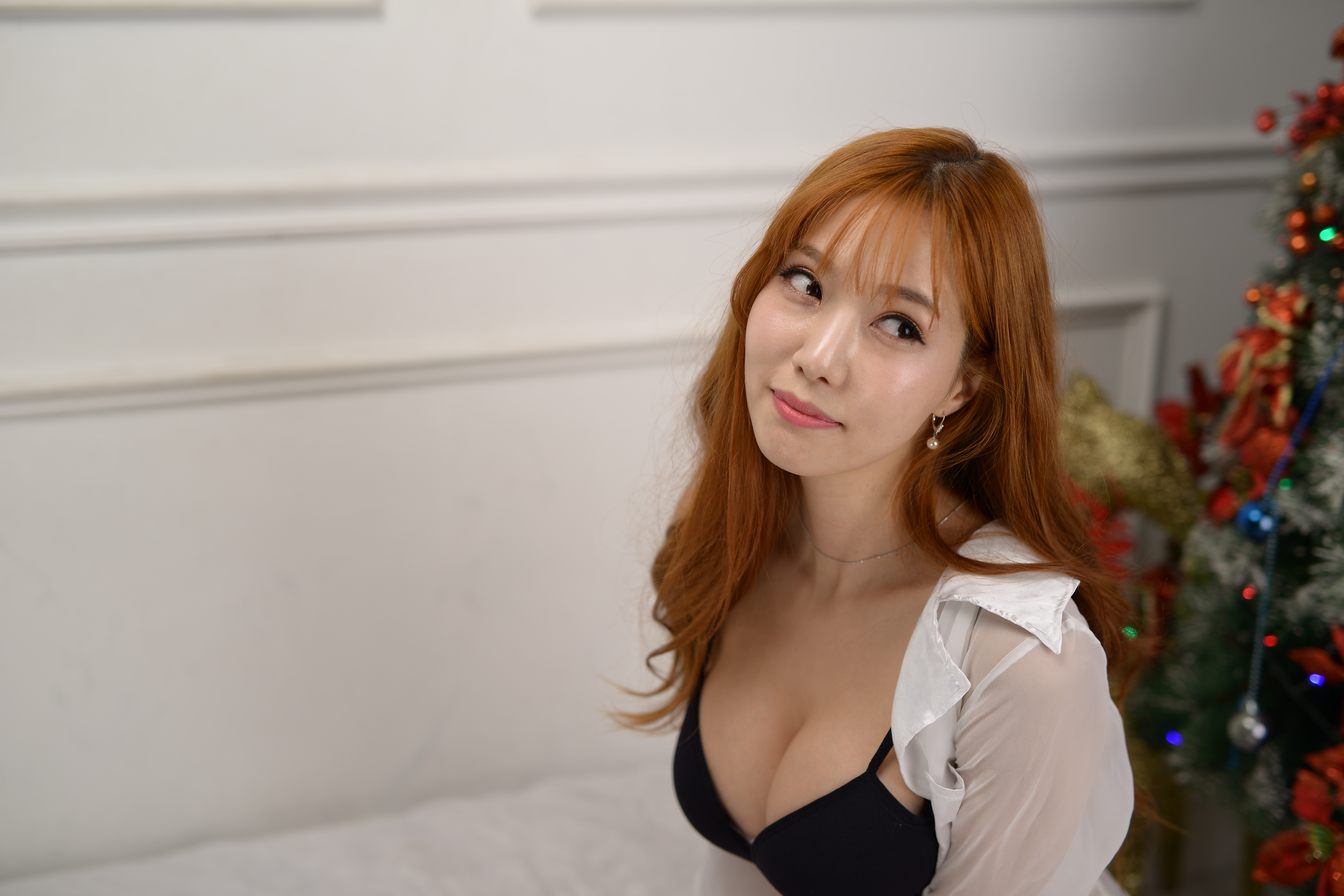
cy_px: 448
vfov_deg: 27.0
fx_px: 1867
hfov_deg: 39.6
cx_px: 672
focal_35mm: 50
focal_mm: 50
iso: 100
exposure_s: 1/160
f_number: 2
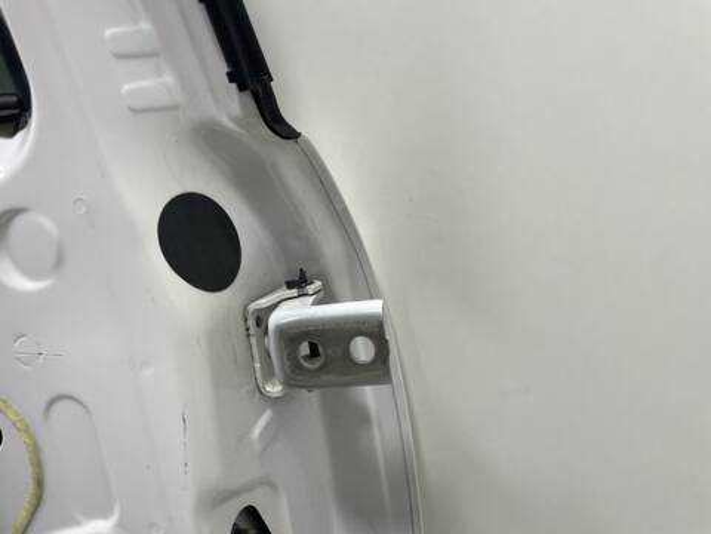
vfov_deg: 53.1
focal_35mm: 26
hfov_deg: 67.3
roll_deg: +6.6
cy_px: 267
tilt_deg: -15.9
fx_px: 534
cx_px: 356
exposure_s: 1/100
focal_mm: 4.2
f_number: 1.6
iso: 80
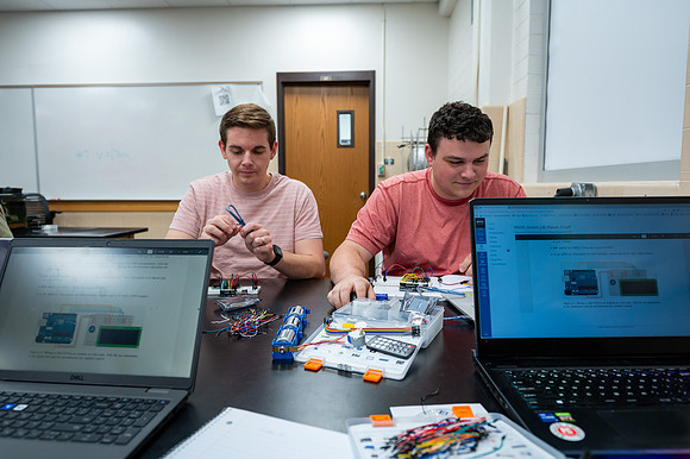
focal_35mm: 24
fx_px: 460
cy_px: 230
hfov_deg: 73.8
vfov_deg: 53.1
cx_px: 345
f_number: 3.5
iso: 500
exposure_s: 1/160
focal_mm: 24
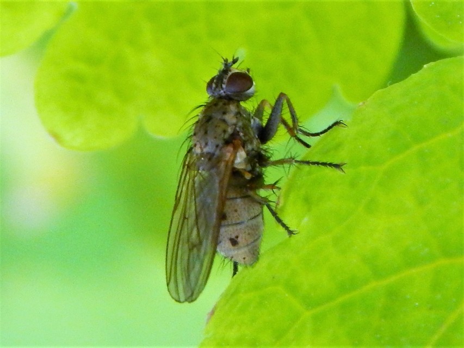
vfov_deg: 14.2
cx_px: 232
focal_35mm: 104
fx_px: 1394
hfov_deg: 18.9
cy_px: 174
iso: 400
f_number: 4.5
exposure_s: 1/200
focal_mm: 18.7
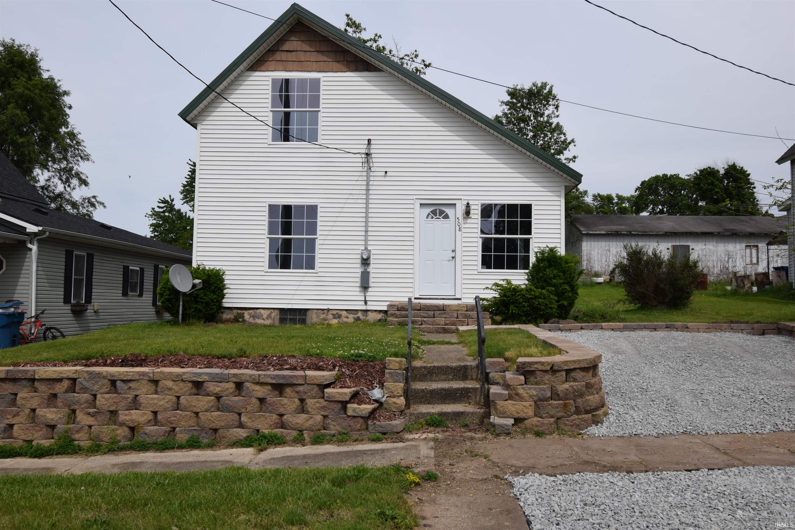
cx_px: 398
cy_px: 265
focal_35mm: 30
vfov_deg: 43.6
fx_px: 662
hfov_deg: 61.9
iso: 200
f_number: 11
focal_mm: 20
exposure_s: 1/500
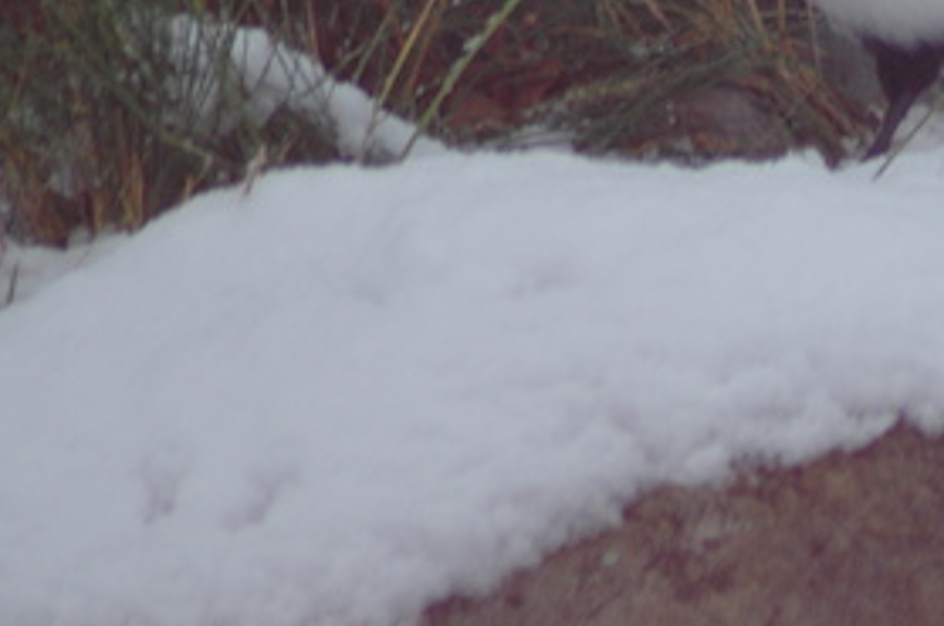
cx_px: 846
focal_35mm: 1227
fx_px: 32119
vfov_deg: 1.1
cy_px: -100
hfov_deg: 1.7
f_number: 5.6
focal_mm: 300
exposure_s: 1/60
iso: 200
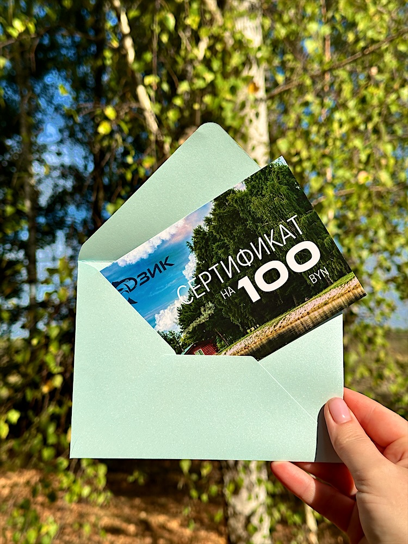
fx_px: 754
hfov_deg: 30.3
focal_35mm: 48
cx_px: 204
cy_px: 272
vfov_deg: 39.7
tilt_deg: +5.6
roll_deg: +1.6
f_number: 1.78
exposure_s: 1/6623
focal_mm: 6.86
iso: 64
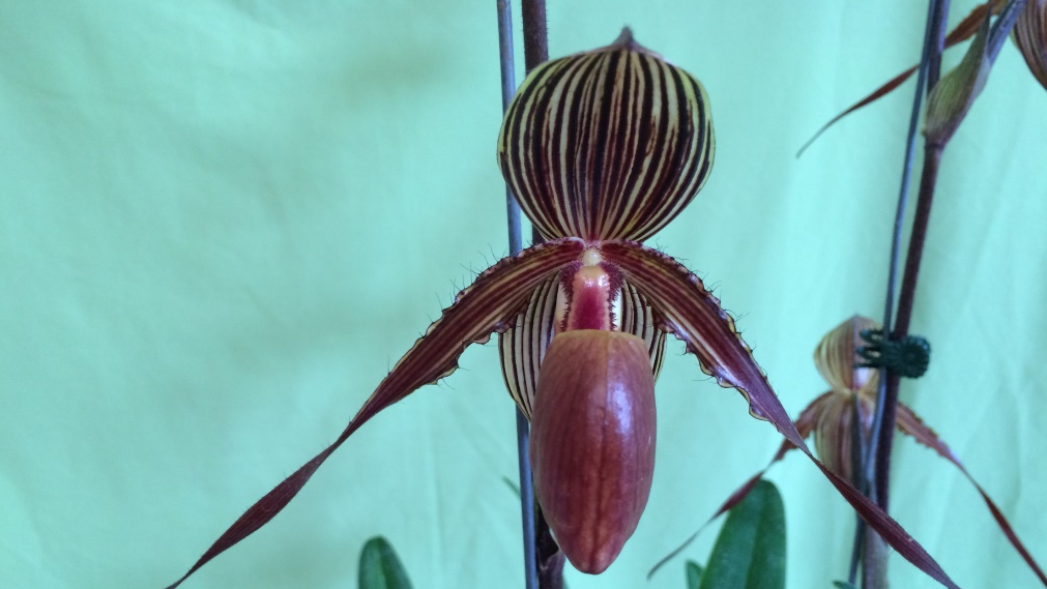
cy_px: 376
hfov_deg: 61.0
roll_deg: -1.8
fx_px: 889
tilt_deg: -13.0
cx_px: 523
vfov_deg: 36.4
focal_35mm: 32
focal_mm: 4.15
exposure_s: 1/33
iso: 160
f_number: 2.2
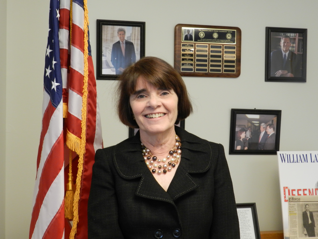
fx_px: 423
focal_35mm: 46
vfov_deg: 31.5
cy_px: 120
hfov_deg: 41.2
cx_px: 159
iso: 400
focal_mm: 8.1
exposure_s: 1/13
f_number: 4.2
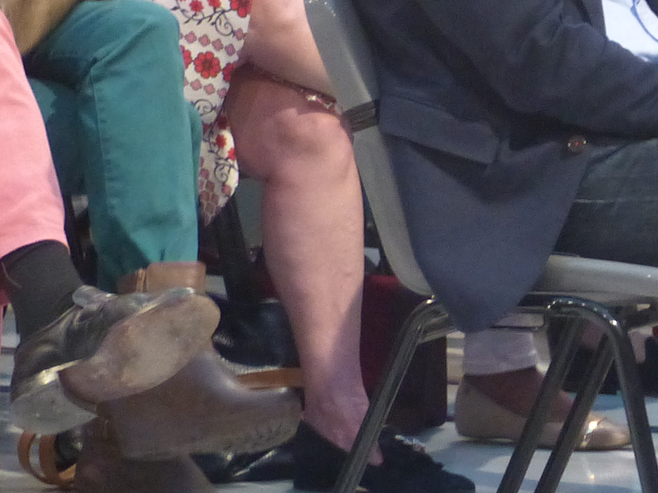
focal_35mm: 464
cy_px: -6
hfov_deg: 4.3
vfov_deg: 3.2
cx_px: 663
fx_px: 8819
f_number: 2.8
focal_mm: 23.9
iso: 400
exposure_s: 1/10
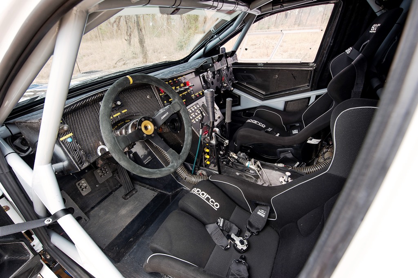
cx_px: 209
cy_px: 139
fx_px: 186
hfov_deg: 96.8
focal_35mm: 16
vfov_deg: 73.7
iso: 100
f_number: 8
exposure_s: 1/6
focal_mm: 16
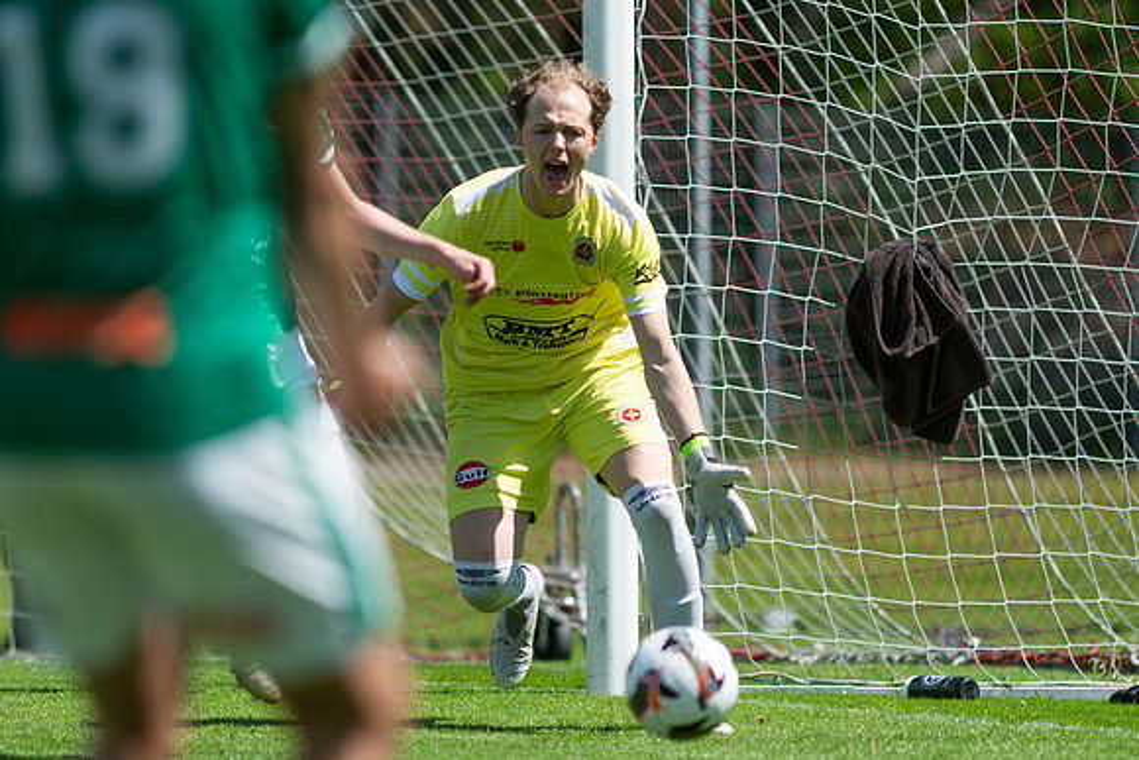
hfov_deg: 4.6
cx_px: 570
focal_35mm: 450
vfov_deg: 3.1
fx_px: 14240
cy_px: 380
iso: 100
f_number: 3.2
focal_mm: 300
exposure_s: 1/2500
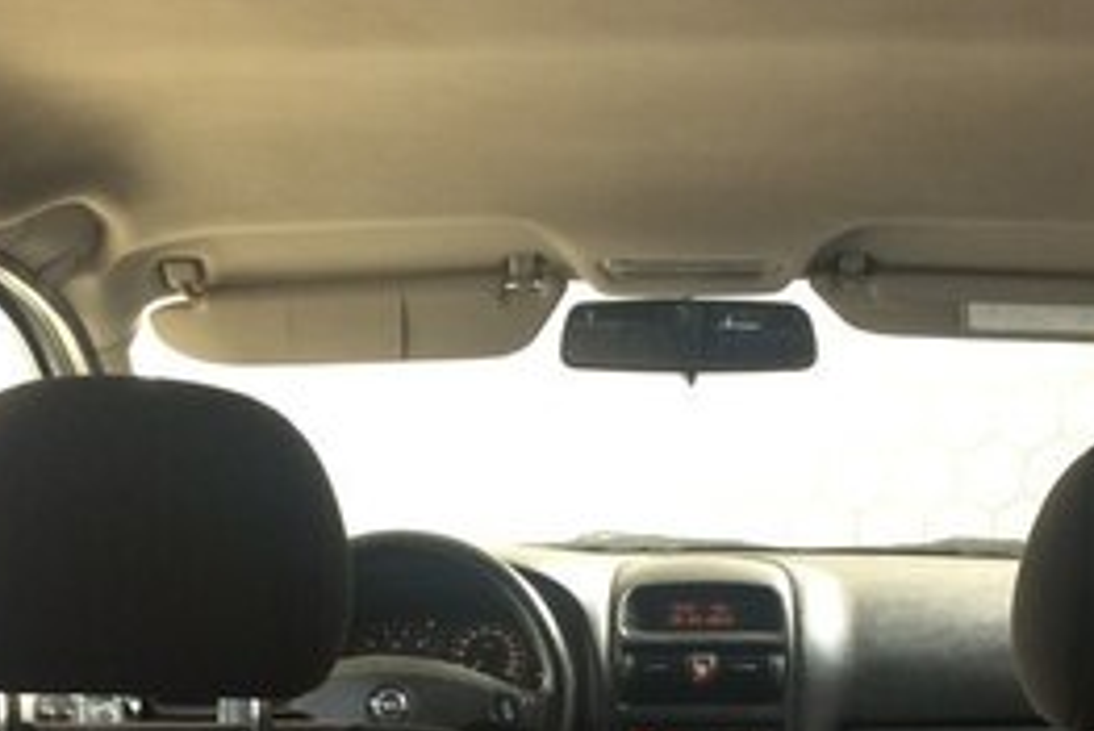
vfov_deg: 22.0
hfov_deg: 34.9
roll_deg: +2.1
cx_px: 651
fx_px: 1733
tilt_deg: -15.8
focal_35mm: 57
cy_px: 881
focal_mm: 4.15
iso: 100
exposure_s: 1/33
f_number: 2.2
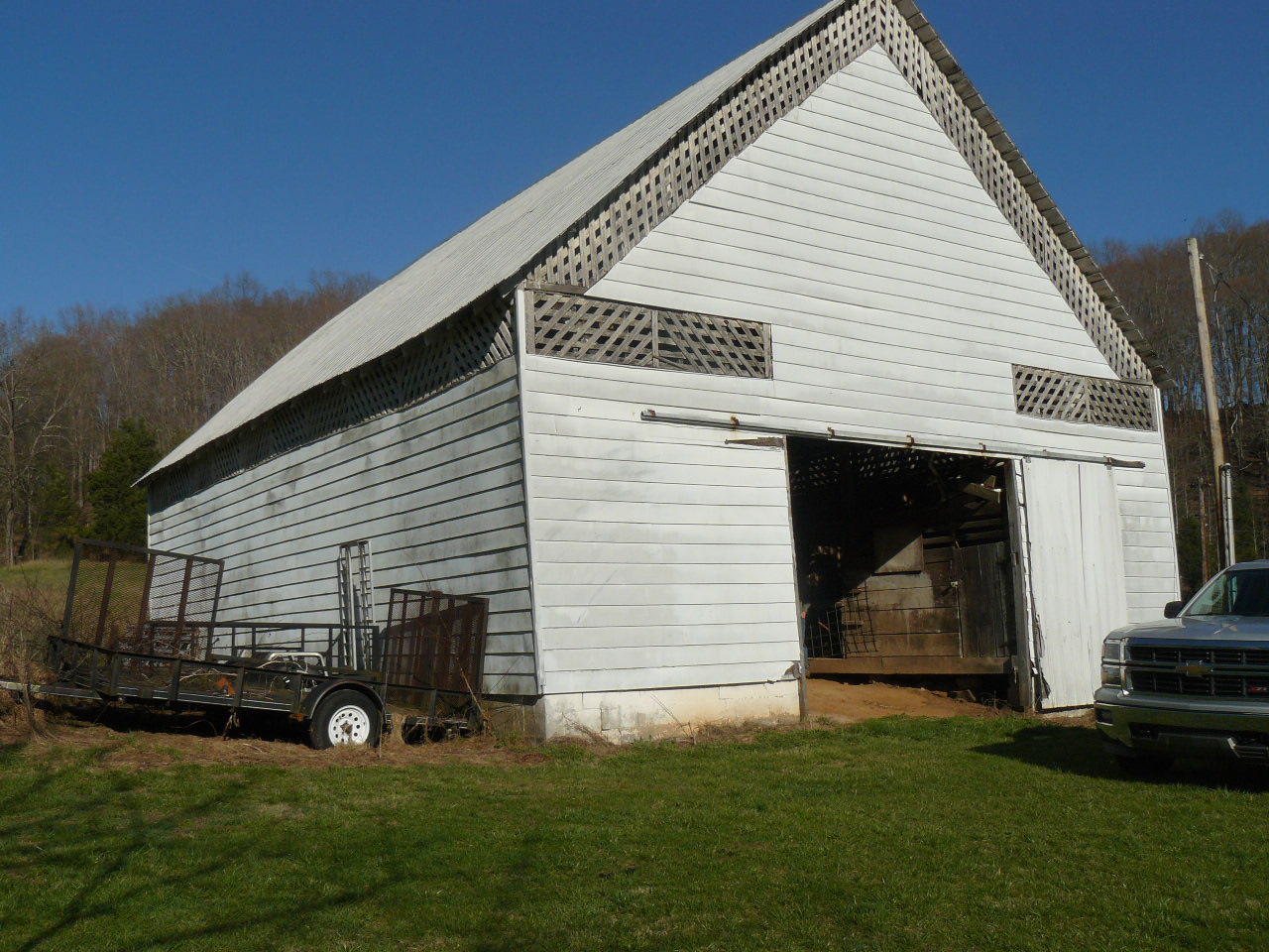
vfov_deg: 39.7
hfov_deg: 51.4
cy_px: 476
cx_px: 634
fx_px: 1320
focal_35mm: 36
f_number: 6.3
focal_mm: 6
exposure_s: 1/800
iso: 100
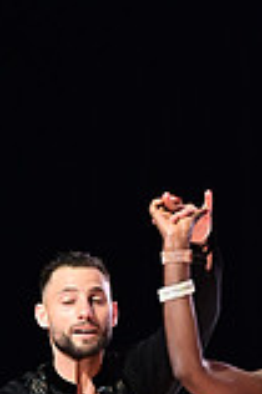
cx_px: 240
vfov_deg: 5.4
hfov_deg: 3.6
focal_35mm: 377
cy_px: 631
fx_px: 4124
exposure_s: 1/320
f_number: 2.8
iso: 1600
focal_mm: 103
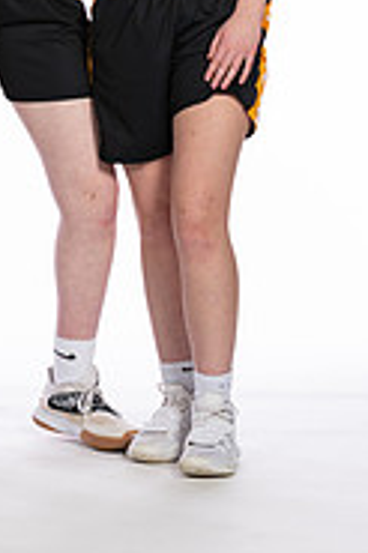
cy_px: -93
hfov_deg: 5.3
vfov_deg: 8.0
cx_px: 21
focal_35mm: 256
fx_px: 3932
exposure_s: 1/100
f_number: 5.6
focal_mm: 70
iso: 100
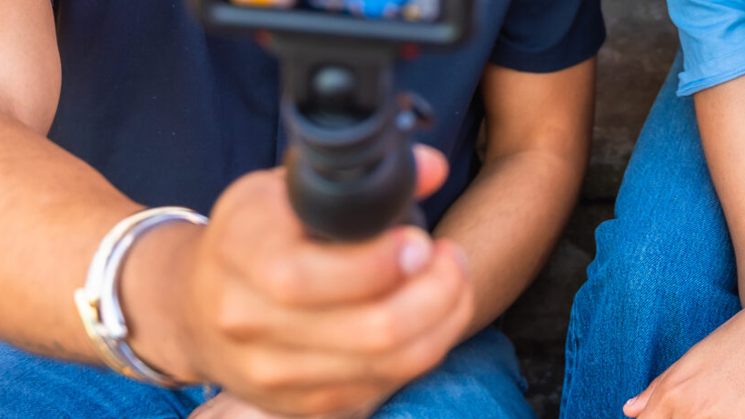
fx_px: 1698
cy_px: -204
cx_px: 722
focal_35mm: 86
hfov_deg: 23.8
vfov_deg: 13.3
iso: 100
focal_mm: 26.3
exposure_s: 1/200
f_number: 2.8
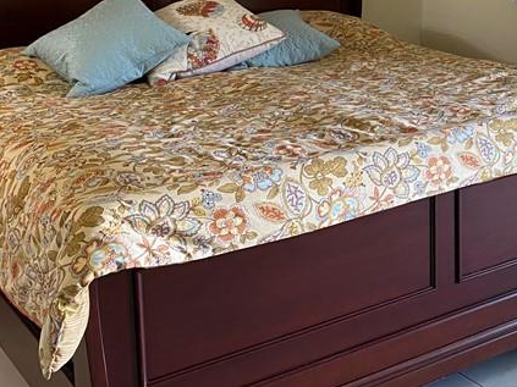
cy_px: 31
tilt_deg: -7.4
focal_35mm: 63
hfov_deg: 29.1
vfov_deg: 22.6
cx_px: 496
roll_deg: +1.0
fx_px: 941
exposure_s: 1/60
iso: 125
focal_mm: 4.25
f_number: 1.8
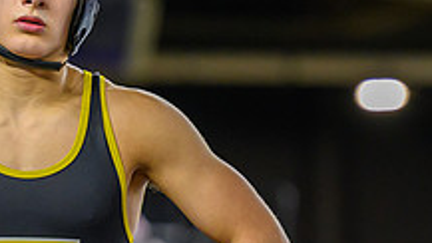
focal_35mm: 505
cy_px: 158
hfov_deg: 4.3
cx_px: 13
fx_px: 5784
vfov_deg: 2.4
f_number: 2.8
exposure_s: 1/800
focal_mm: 140
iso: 2500
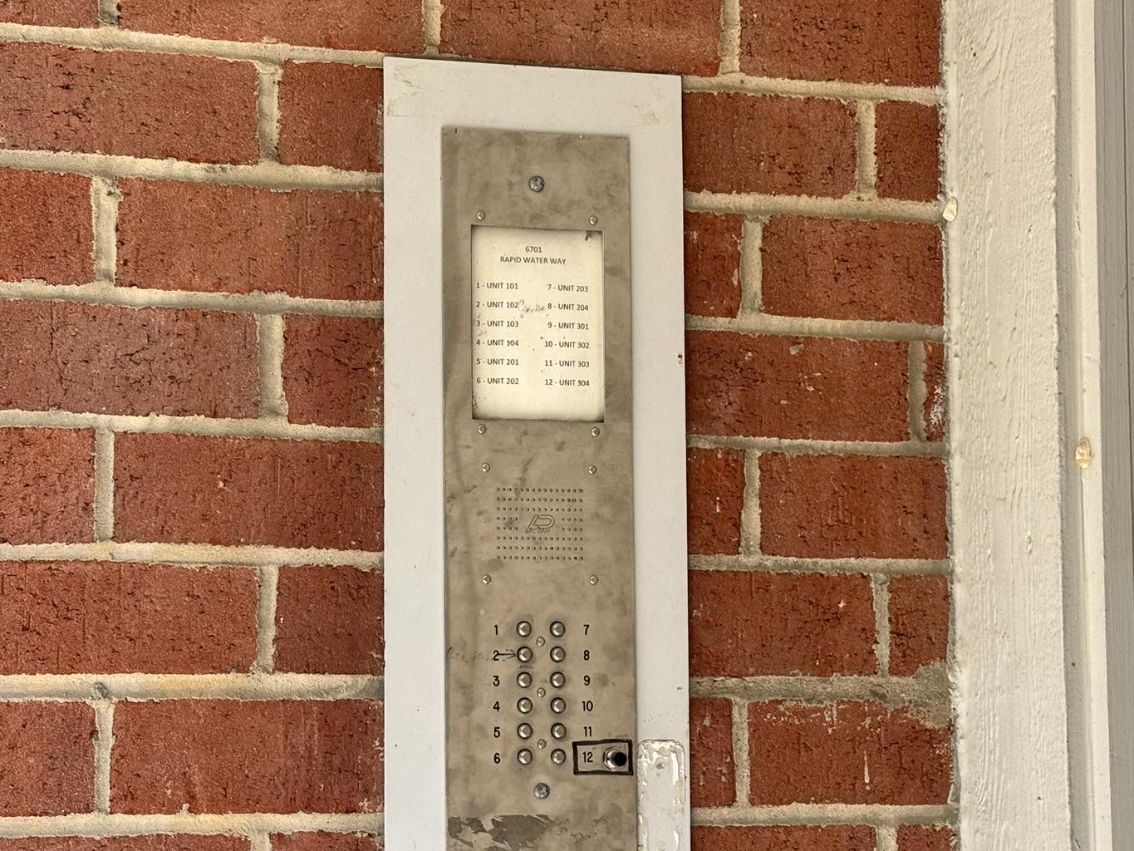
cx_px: 479
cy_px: 497
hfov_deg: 27.0
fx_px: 2359
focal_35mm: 72
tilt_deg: +5.6
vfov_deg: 20.4
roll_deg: +0.2
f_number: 1.78
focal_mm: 6.76
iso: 64
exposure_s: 1/664
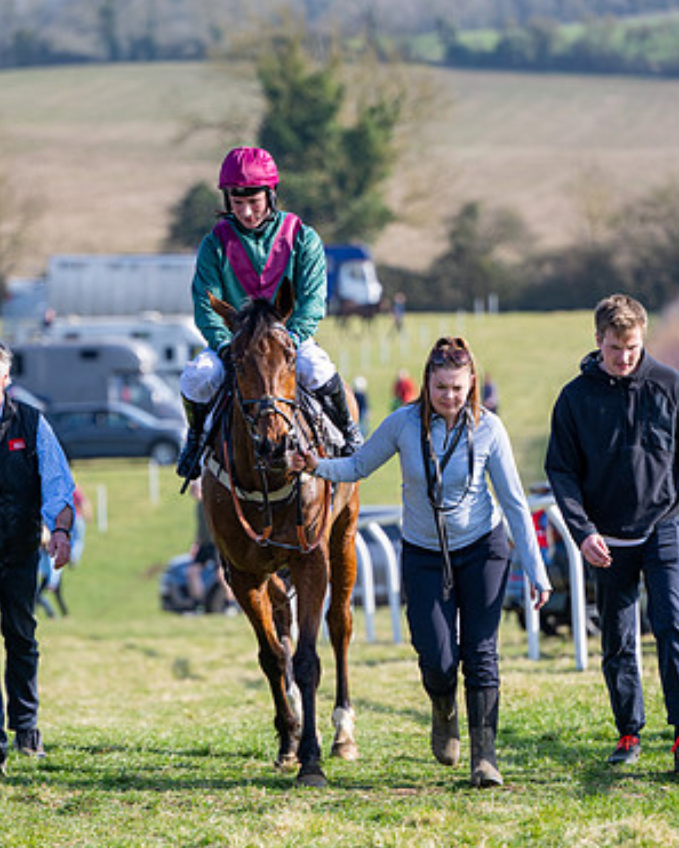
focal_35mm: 213
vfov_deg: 9.1
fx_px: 5348
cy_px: 489
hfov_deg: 7.3
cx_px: 341
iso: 100
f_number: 2.8
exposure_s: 1/1000
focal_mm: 125
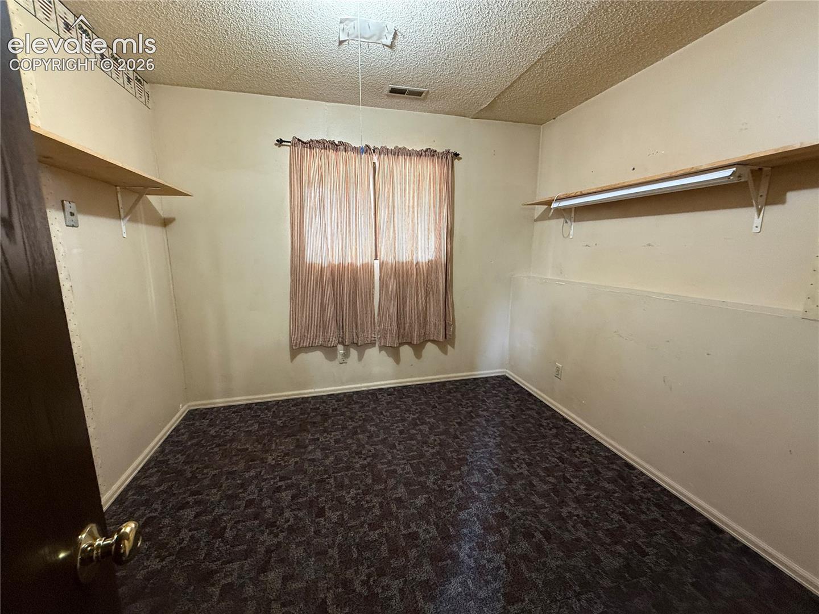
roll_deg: +0.0
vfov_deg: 85.7
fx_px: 331
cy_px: 307
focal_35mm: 14
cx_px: 410
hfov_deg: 102.1
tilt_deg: -9.9
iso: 400
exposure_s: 1/60
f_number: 2.2
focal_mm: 2.22
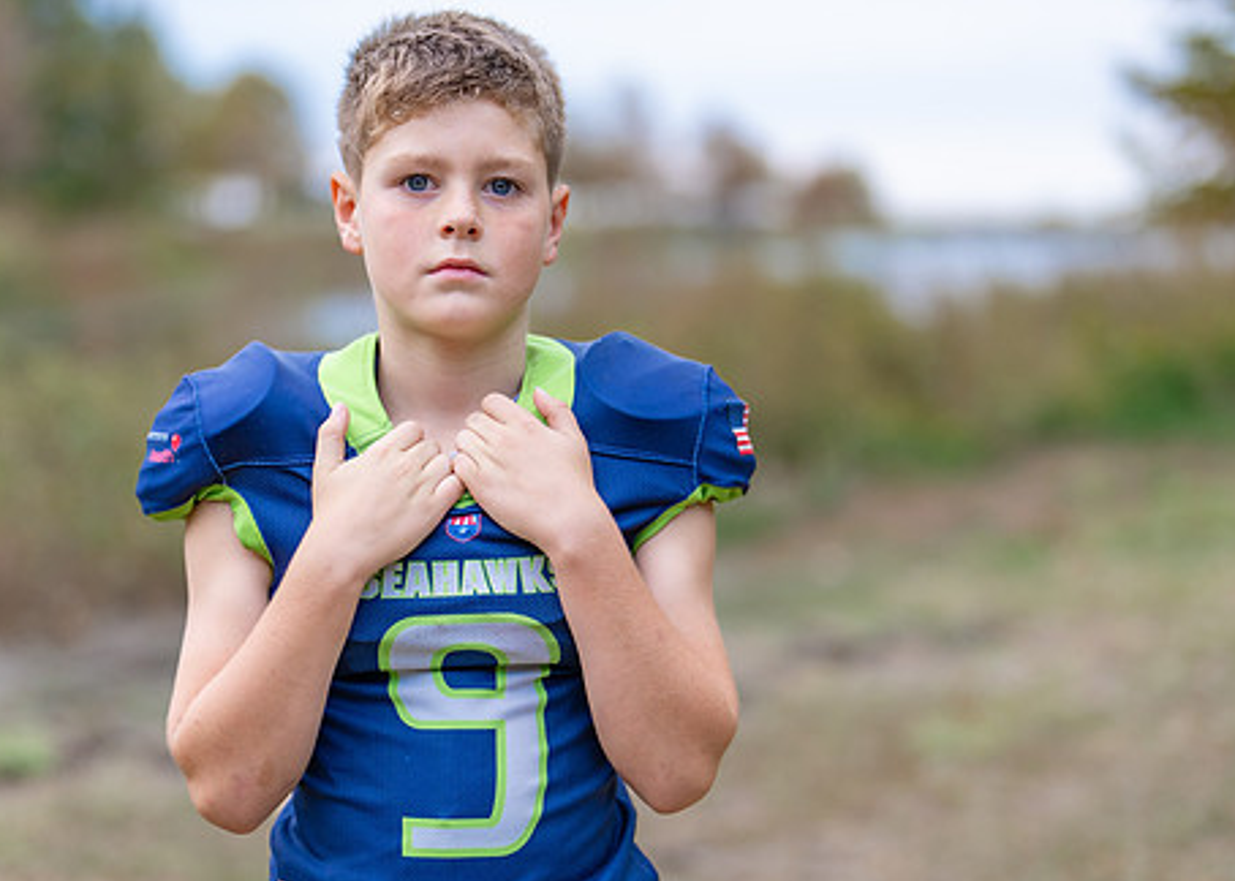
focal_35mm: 77
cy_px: 462
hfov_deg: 25.7
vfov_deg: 18.5
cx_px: 513
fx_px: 2700
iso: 100
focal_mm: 50
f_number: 1.2
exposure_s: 1/500
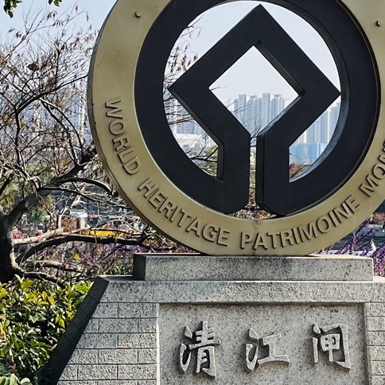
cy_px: -18
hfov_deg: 18.2
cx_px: 280
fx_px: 1195
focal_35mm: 95
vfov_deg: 17.8
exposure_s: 1/5319
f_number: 1.6
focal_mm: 5.1
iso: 50
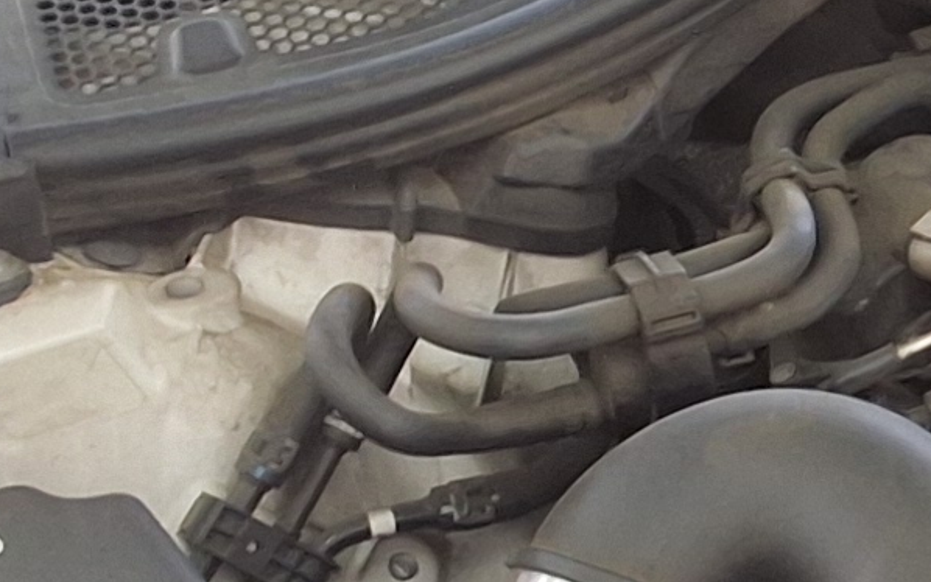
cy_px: 224
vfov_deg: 8.1
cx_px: 1428
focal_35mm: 162
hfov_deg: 12.3
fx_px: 4111
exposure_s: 1/60
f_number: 1.9
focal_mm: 2.91
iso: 40
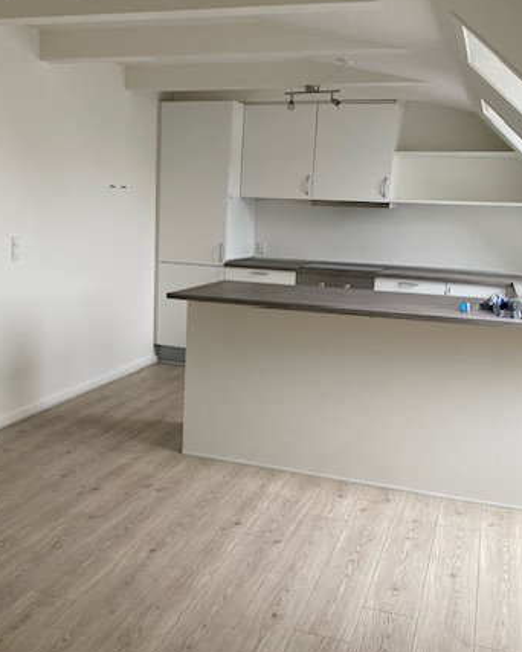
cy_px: 368
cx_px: 211
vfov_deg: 47.8
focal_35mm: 38
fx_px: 733
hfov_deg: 39.0
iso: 200
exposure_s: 1/60
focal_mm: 4.25
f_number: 1.8
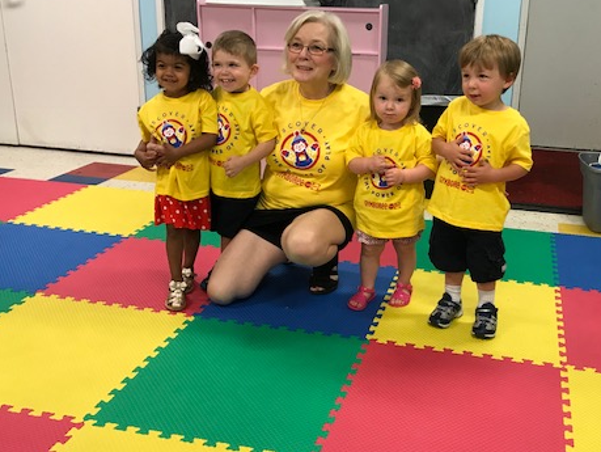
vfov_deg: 36.9
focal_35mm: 39
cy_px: 211
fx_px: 678
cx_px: 369
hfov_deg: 47.5
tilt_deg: -18.4
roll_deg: -1.8
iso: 40
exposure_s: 1/24
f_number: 1.8
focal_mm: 3.99
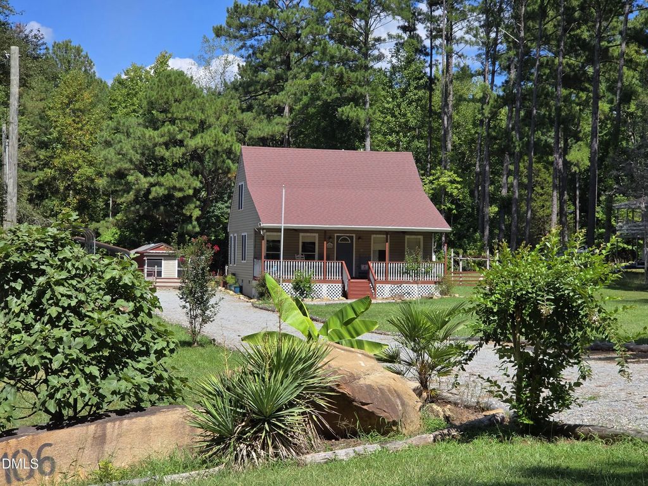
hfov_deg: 28.2
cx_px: 324
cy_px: 243
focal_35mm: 69
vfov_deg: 21.3
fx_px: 1292
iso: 25
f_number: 2.4
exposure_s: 1/1033
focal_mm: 7
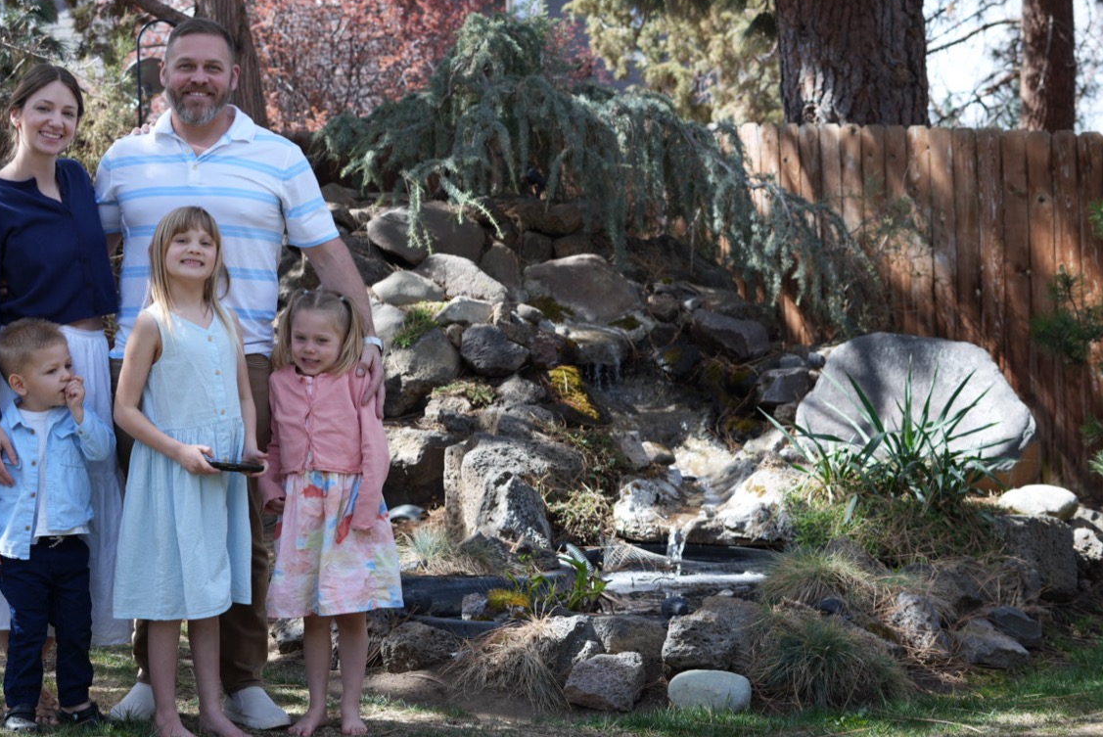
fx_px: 2177
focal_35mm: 71
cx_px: 368
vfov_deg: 19.2
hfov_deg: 28.3
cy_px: 250
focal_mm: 50
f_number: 4.5
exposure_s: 1/160
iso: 100
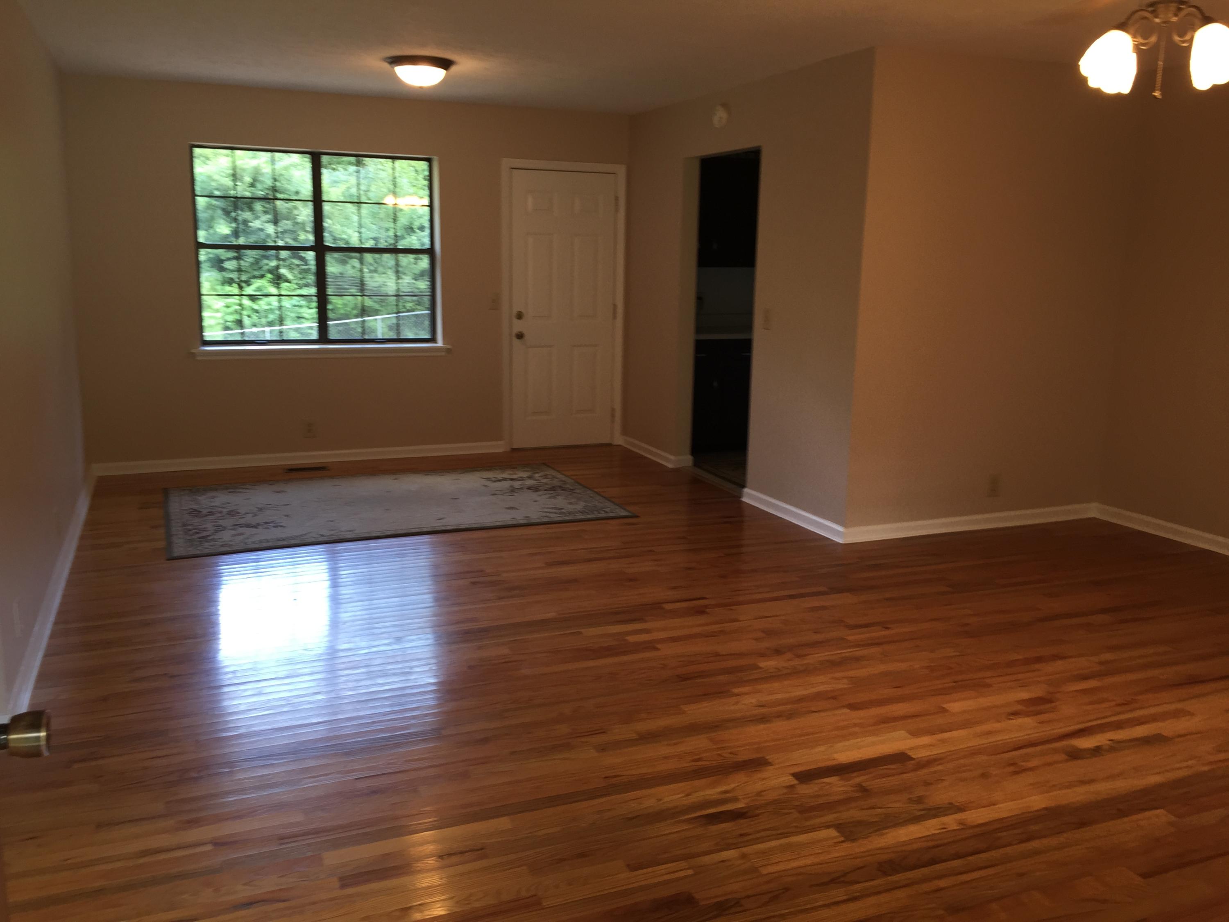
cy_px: 461
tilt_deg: -12.0
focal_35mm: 29
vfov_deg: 48.2
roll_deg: -2.0
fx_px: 1030
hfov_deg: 61.7
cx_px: 614
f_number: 2.2
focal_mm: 4.15
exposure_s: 1/30
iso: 32
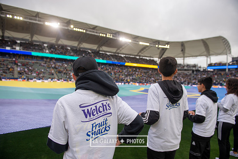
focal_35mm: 24
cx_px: 119
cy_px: 80
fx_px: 159
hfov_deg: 73.7
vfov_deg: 53.2
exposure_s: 1/800
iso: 500
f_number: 3.5
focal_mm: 24
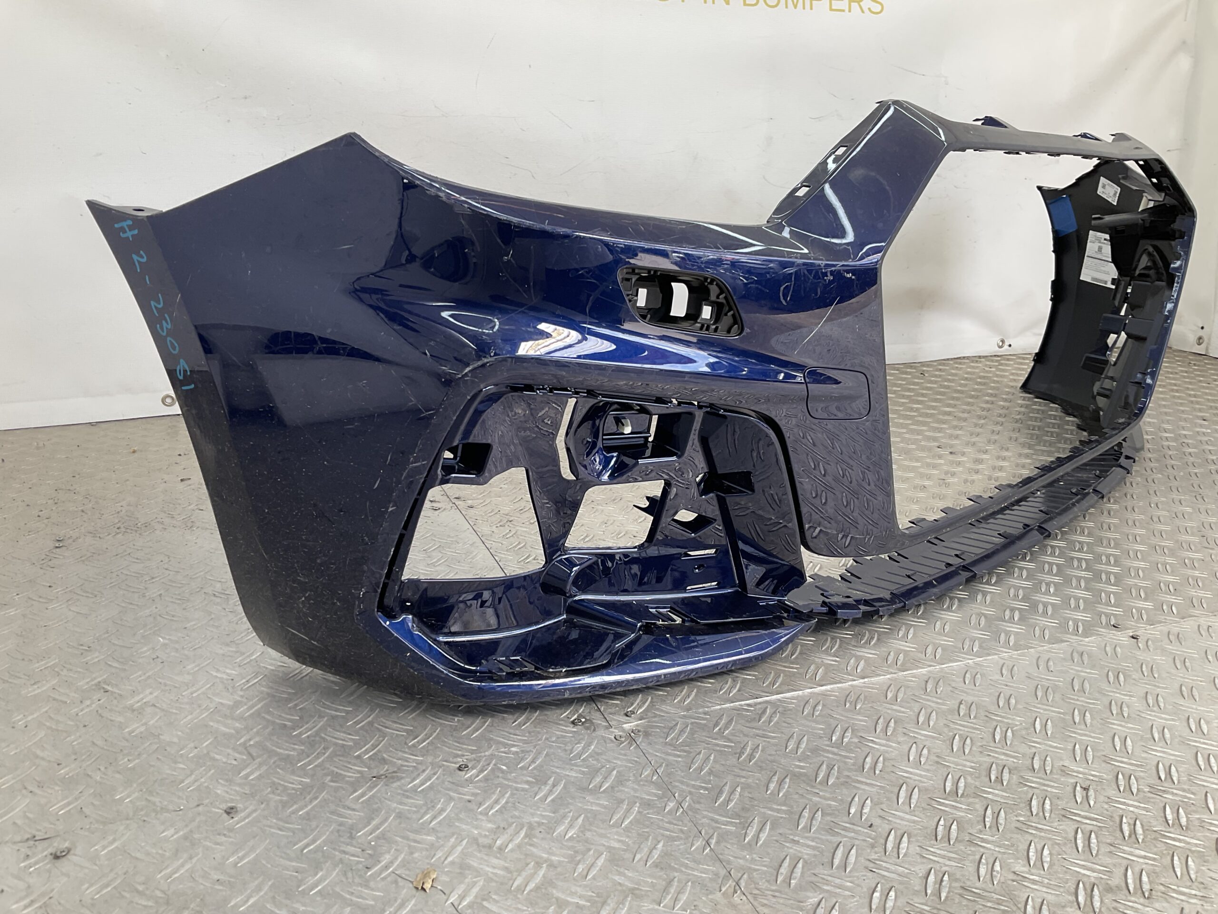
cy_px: 457
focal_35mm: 29
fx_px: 1020
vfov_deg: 48.2
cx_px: 609
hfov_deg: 61.7
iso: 16
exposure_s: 1/140
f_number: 1.8
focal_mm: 3
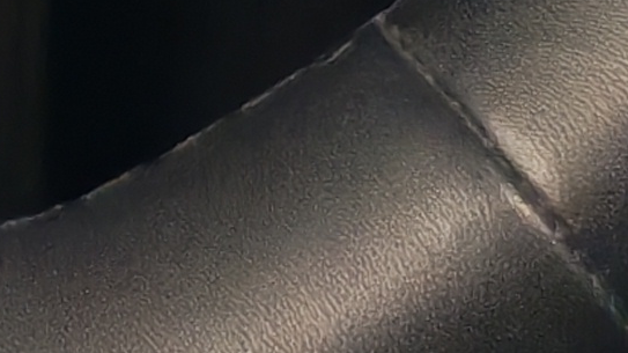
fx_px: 4378
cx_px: -663
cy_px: -1321
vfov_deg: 4.1
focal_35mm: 263
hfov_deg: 7.8
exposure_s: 1/100
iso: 1250
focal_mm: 6.12
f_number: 1.9
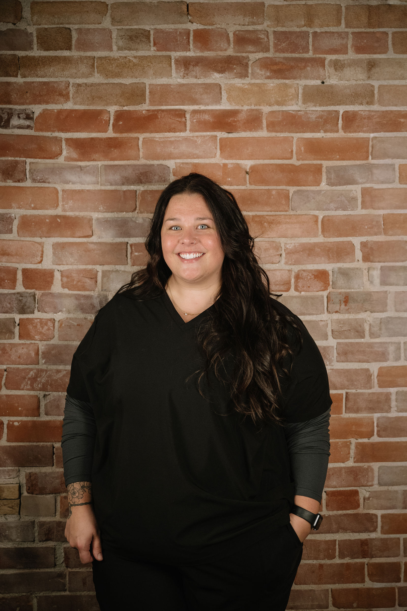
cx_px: 204
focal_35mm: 42
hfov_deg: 31.9
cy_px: 306
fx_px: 713
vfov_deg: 46.4
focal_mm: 42
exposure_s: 1/500
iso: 2000
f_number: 2.8
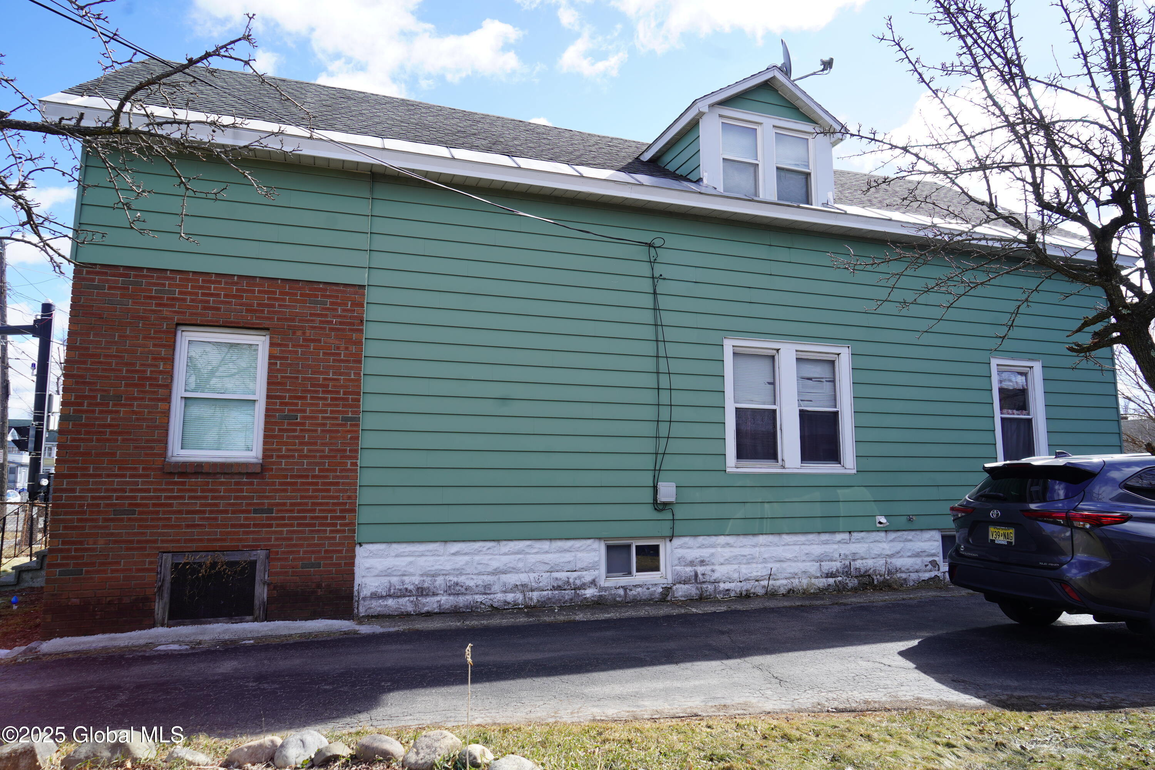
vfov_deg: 53.1
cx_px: 578
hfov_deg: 73.7
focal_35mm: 24
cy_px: 385
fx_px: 770
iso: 100
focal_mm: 24
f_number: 8
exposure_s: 1/125
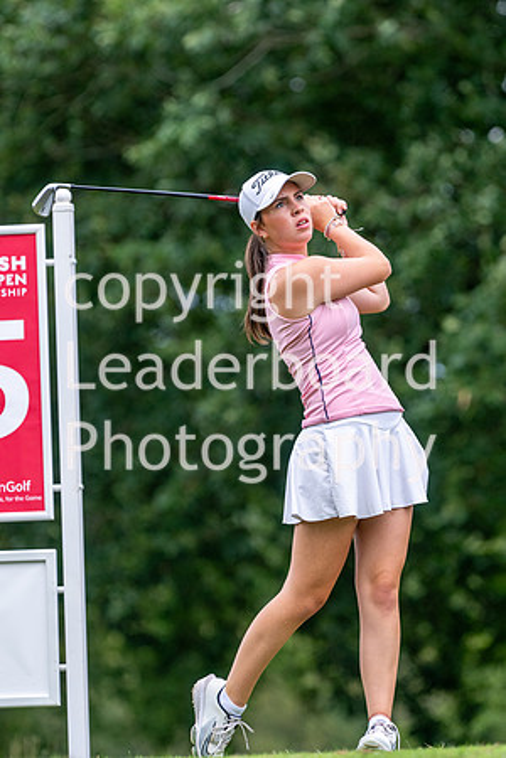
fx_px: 9487
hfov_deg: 3.1
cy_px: 379
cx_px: 253
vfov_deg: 4.6
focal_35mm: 450
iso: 400
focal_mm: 300
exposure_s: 1/1250
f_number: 5
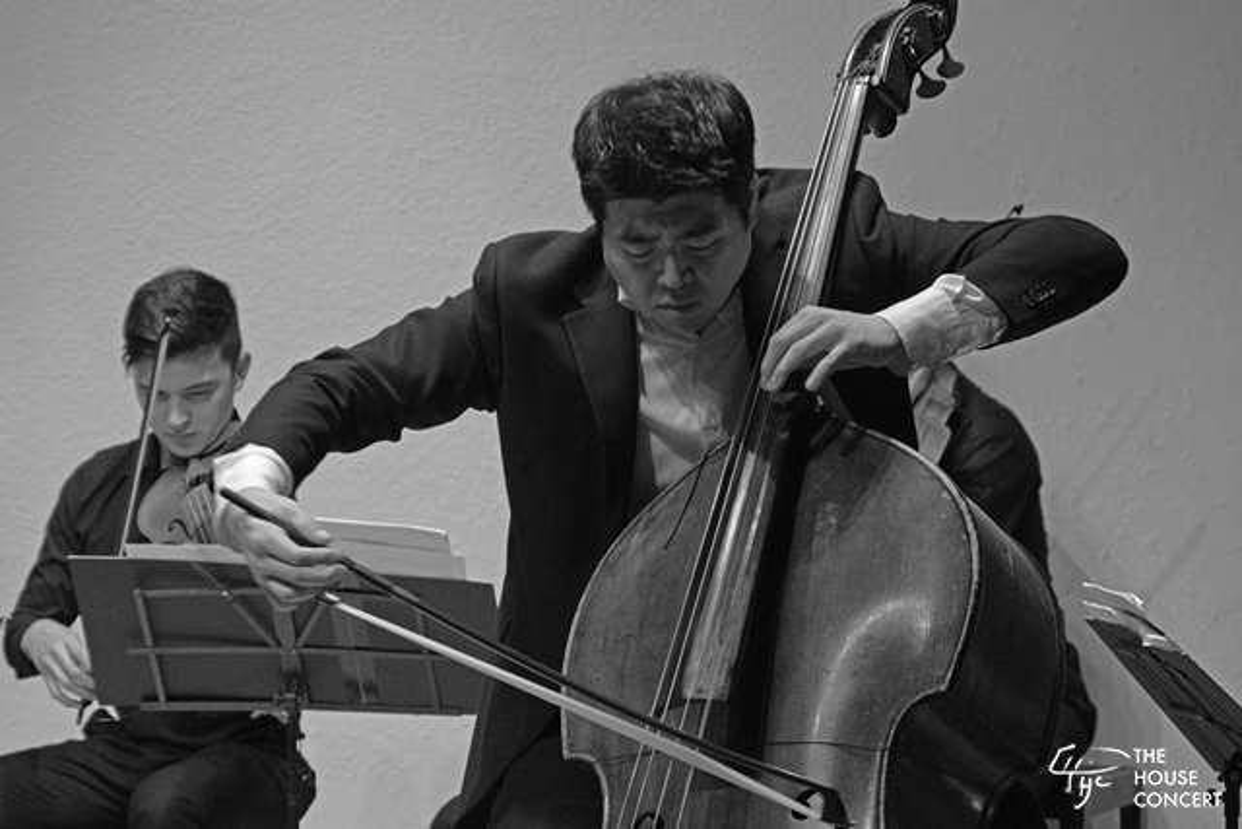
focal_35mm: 118
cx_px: 621
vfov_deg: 11.6
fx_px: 4072
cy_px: 414
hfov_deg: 17.3
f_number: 5.3
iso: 3200
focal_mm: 78.7
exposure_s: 1/125
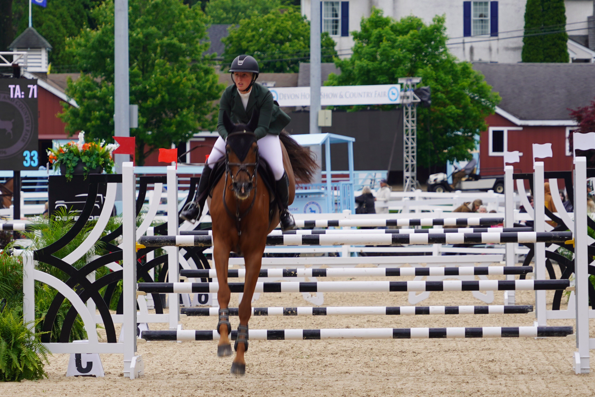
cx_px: 272
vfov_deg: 7.1
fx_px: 3206
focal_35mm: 194
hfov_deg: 10.6
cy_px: 184
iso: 125
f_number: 6.3
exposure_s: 1/160
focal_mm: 144
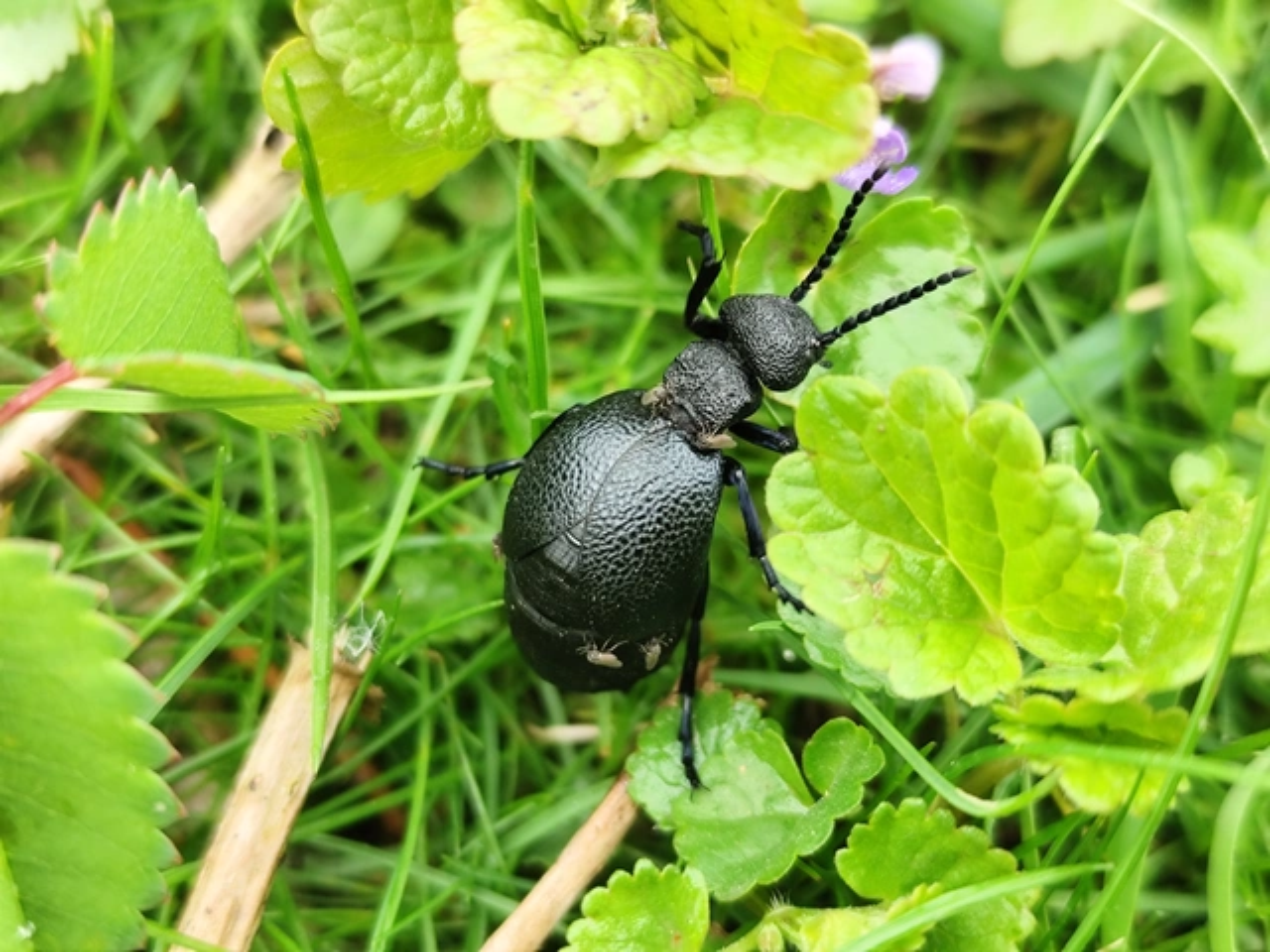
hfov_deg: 41.2
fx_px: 1688
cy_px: 476
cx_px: 635
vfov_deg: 31.5
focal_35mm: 46
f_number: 1.65
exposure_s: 1/100
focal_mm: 6.19
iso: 125
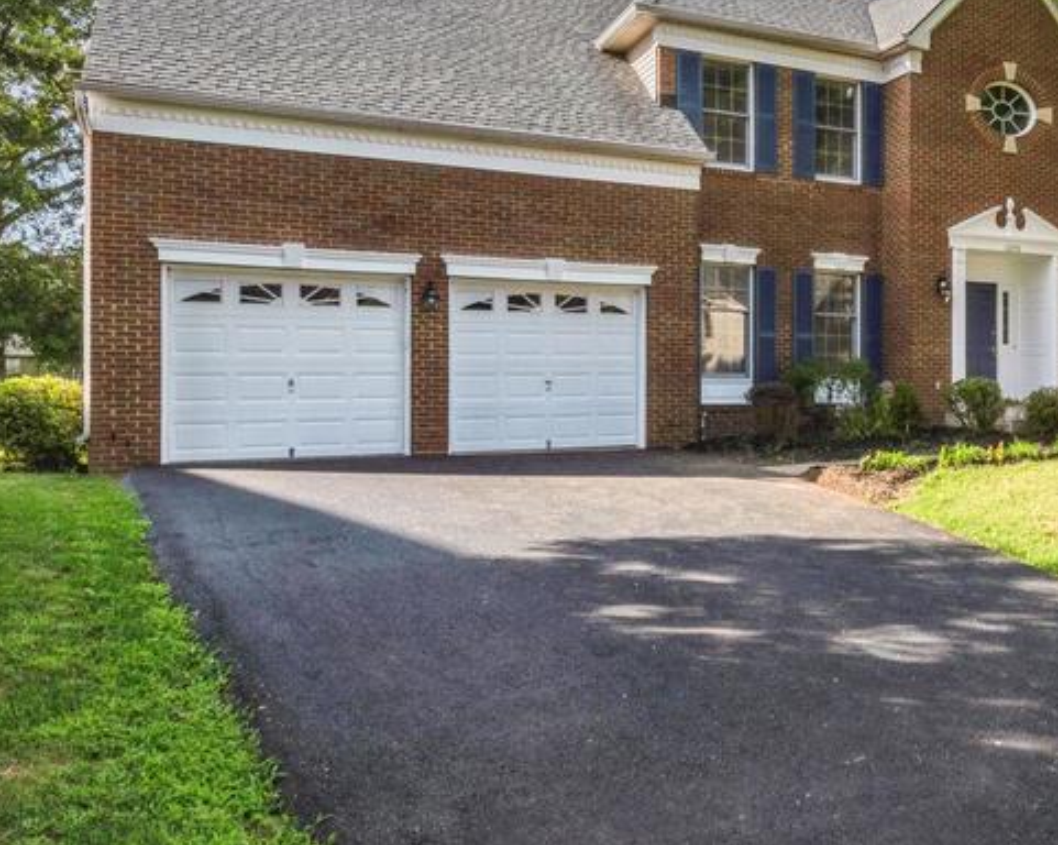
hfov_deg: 52.5
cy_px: 173
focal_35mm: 32
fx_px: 1001
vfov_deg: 43.7
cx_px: 827
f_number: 8
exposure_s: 1/500
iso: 200
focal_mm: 16
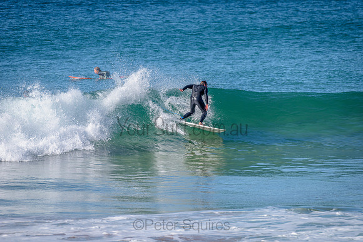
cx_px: 182
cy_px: 121
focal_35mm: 500
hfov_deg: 4.1
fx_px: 5043
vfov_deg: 2.8
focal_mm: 500
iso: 250
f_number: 5.6
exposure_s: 1/2000
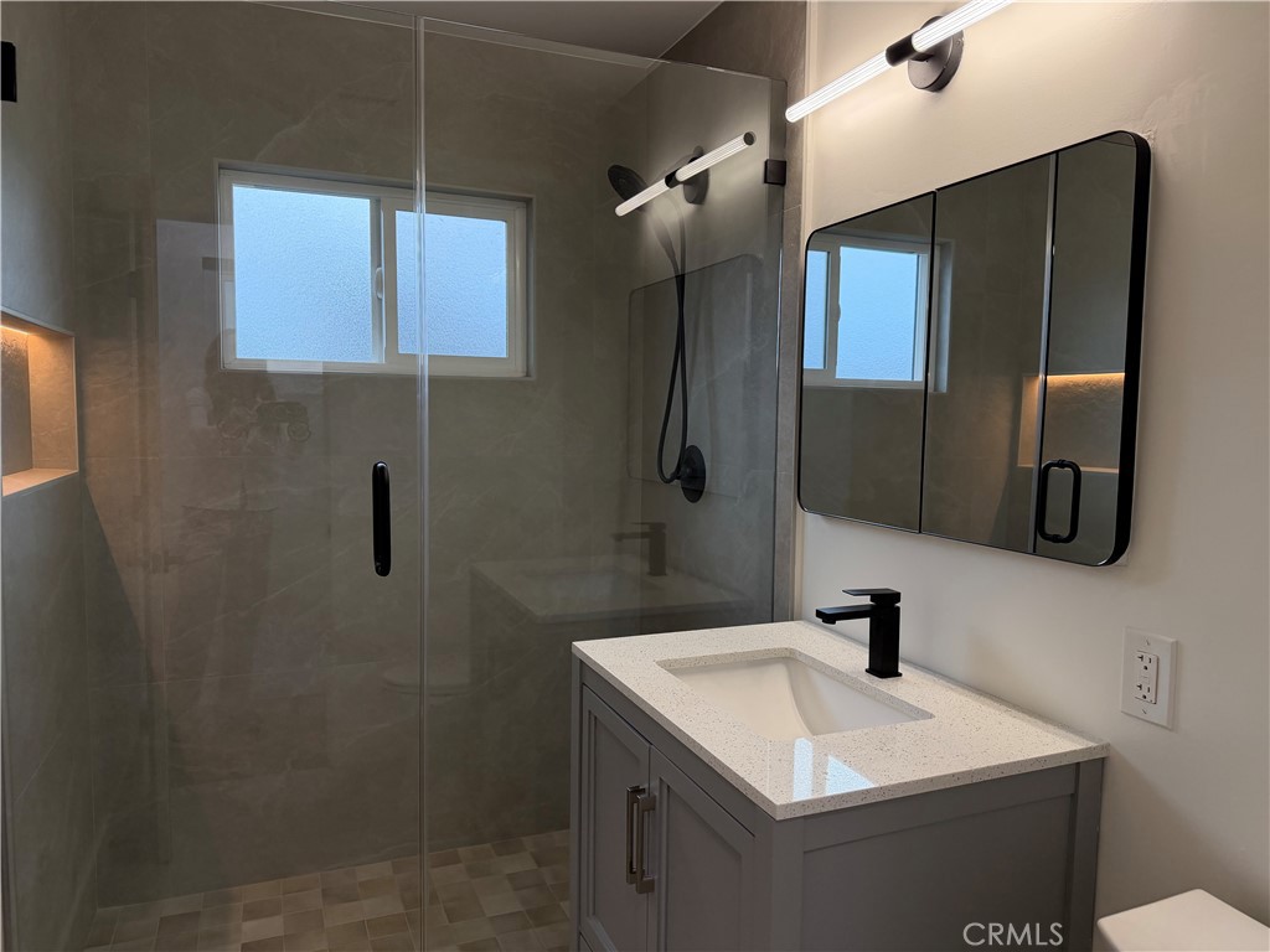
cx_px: 635
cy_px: 476
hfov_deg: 71.6
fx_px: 881
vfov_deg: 56.8
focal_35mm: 24
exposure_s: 1/207
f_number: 1.78
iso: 200
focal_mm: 6.76
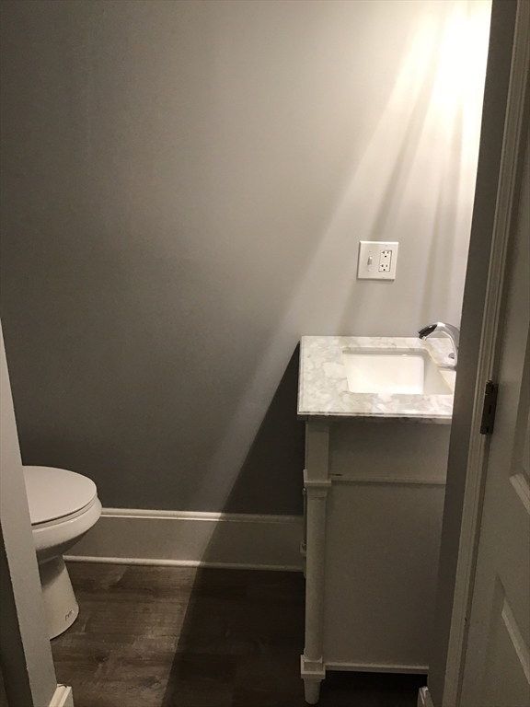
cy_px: 354
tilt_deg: -18.5
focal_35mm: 31
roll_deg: +1.4
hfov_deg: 45.4
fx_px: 633
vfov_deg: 58.4
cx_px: 265
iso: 100
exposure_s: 1/30
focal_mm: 3.3
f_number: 2.4
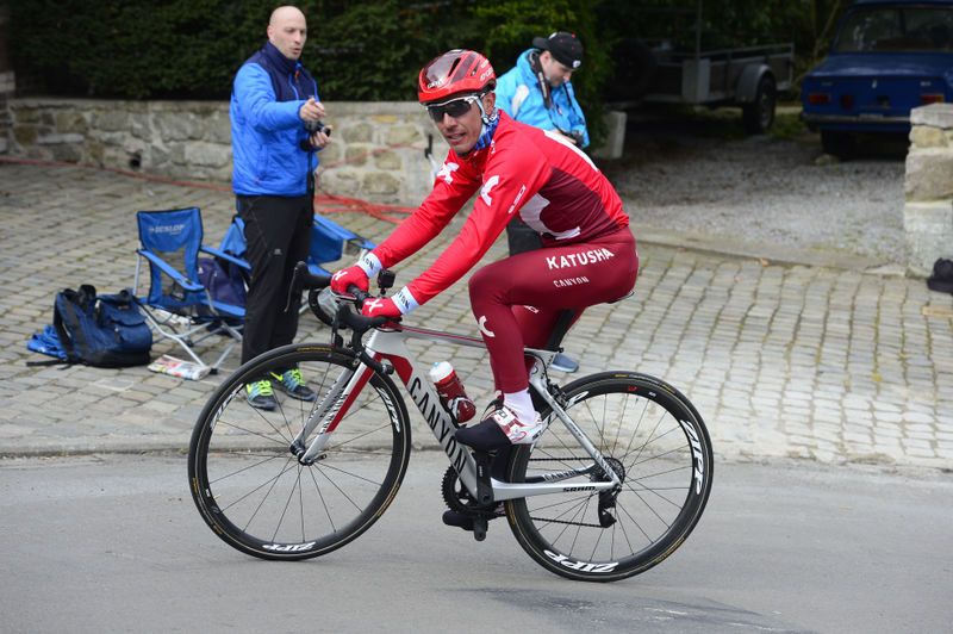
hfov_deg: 22.6
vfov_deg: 15.2
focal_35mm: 90
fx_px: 2380
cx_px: 476
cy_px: 317
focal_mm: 90
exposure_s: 1/1000
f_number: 5
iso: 400
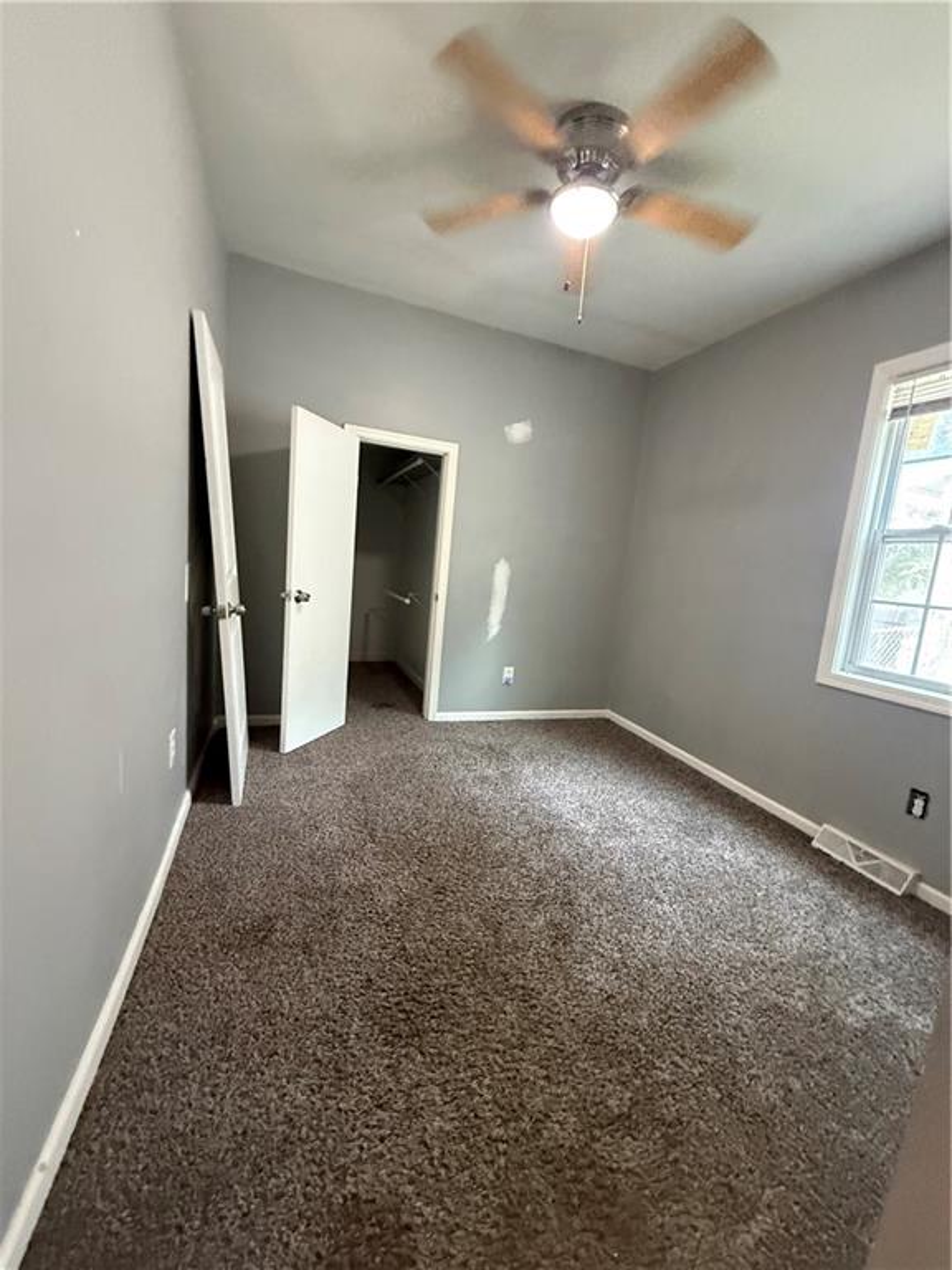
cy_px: 635
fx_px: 513
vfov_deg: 102.1
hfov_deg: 85.7
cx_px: 476
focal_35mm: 14
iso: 640
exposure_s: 1/60
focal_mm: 2.22
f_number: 2.2
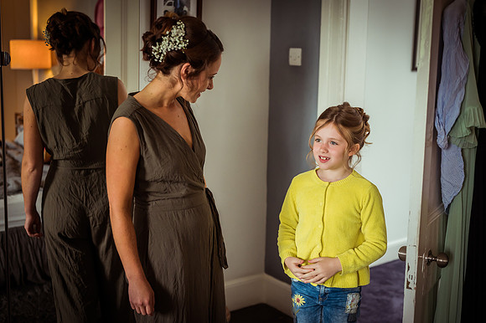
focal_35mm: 50
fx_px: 675
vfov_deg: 27.0
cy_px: 162
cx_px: 243
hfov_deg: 39.6
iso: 2000
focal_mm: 50
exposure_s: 1/500
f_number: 2.5
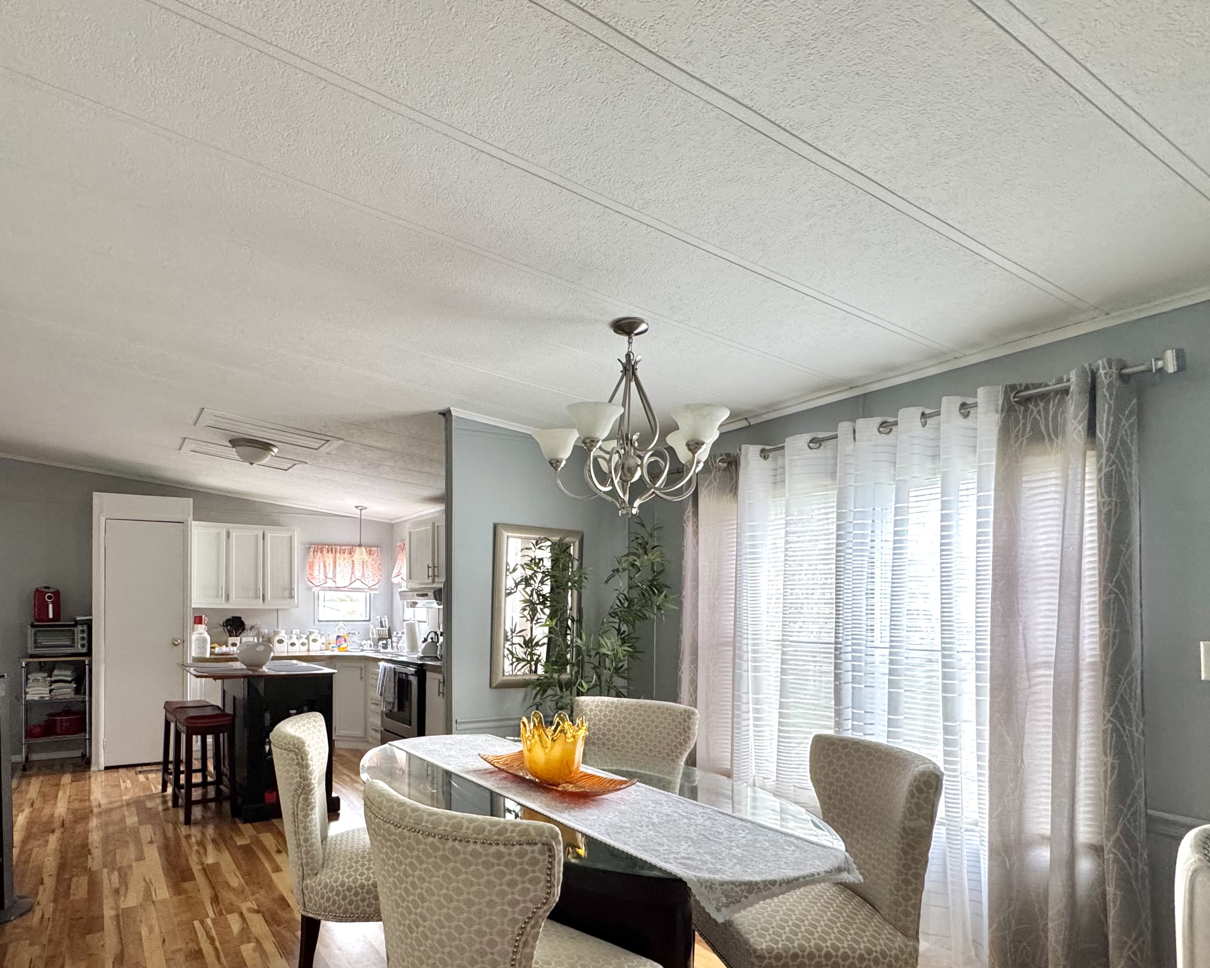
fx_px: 716
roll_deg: +0.1
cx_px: 439
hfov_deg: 78.6
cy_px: 605
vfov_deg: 67.1
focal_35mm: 20
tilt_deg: -1.0
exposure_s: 1/75
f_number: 2.2
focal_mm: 2.22
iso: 320
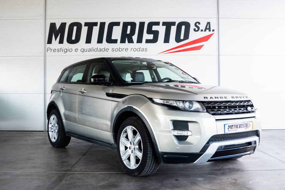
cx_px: 142
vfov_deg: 32.6
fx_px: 324
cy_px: 95
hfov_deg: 47.4
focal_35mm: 41
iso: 1000
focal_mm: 27.4
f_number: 3.2
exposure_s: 1/800
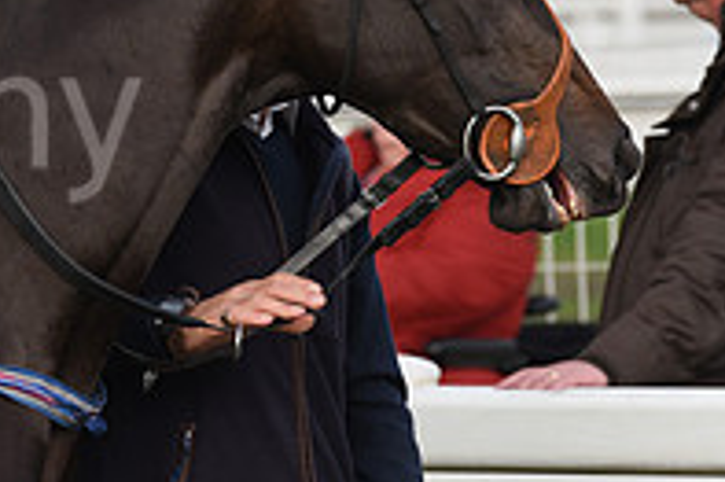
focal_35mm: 472
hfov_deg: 4.3
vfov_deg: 2.9
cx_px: -328
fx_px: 9497
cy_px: -64
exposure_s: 1/2000
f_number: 5.6
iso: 640
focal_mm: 160
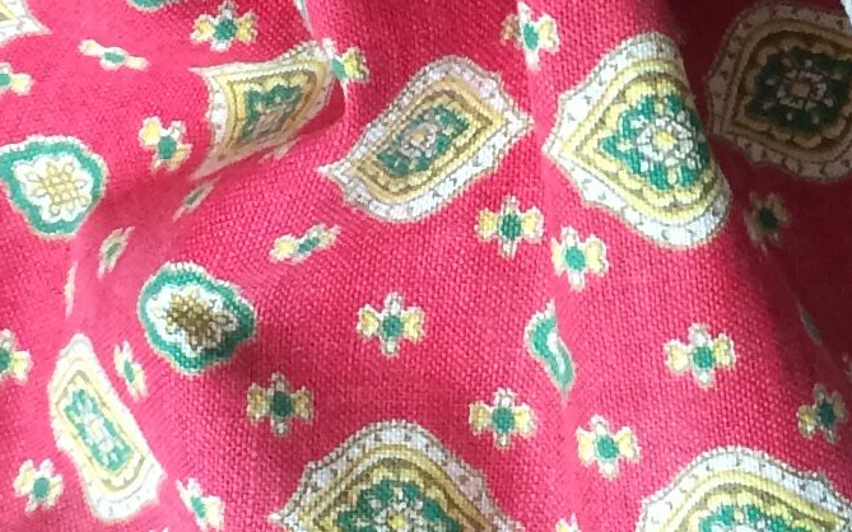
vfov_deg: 8.7
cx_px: 545
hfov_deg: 13.9
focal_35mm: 150
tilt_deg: -49.6
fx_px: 3483
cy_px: 84
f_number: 2.2
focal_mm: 4.15
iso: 160
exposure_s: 1/33
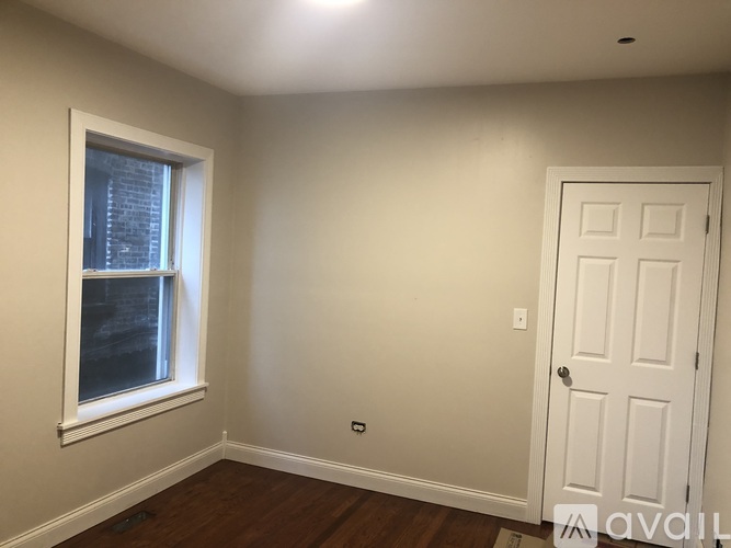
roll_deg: -1.9
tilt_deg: -2.8
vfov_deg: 49.7
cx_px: 366
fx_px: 591
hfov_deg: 63.5
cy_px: 274
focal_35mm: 28
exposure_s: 1/15
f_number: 1.8
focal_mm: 3.99
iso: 50
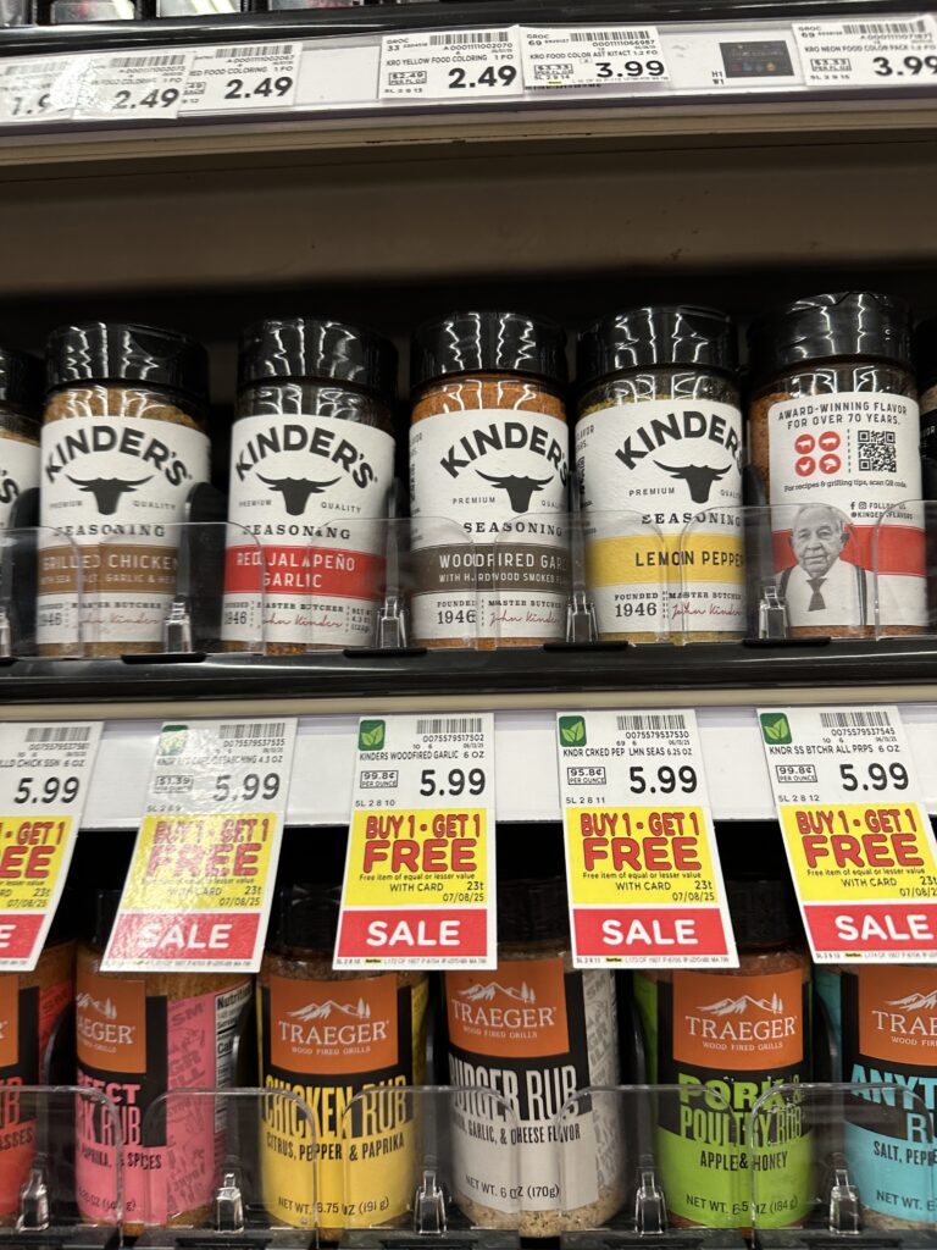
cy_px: 625
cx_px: 468
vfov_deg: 71.6
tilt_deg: +5.2
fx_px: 866
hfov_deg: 56.8
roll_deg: -1.6
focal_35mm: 24
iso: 125
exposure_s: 1/60
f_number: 1.78
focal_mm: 6.86
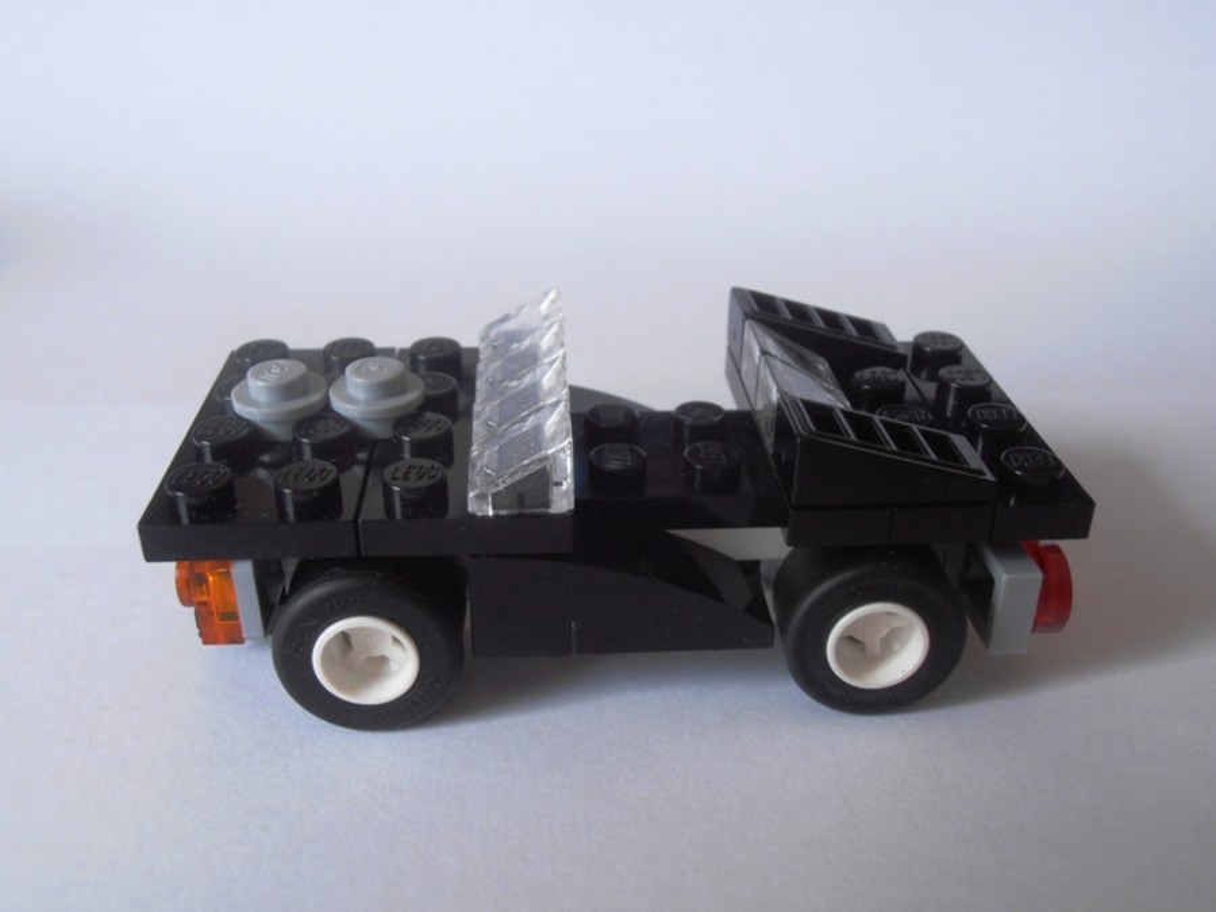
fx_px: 1300
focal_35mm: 37
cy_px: 456
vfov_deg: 38.7
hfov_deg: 50.1
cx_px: 608
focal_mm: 6.61
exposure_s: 1/25
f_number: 3.9
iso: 125
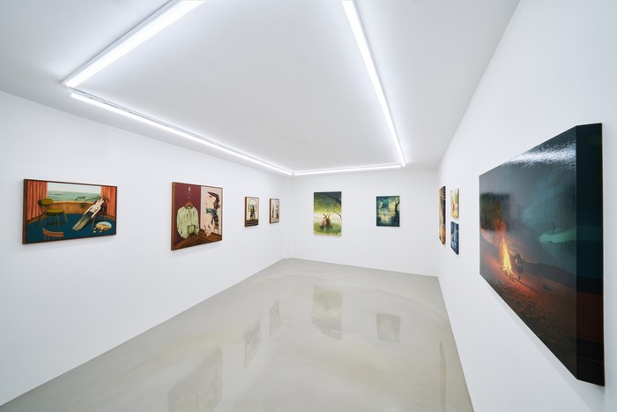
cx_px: 308
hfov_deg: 112.6
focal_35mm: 12
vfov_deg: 90.0
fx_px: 206
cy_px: 206
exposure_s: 1/80
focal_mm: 12
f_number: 20
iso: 500
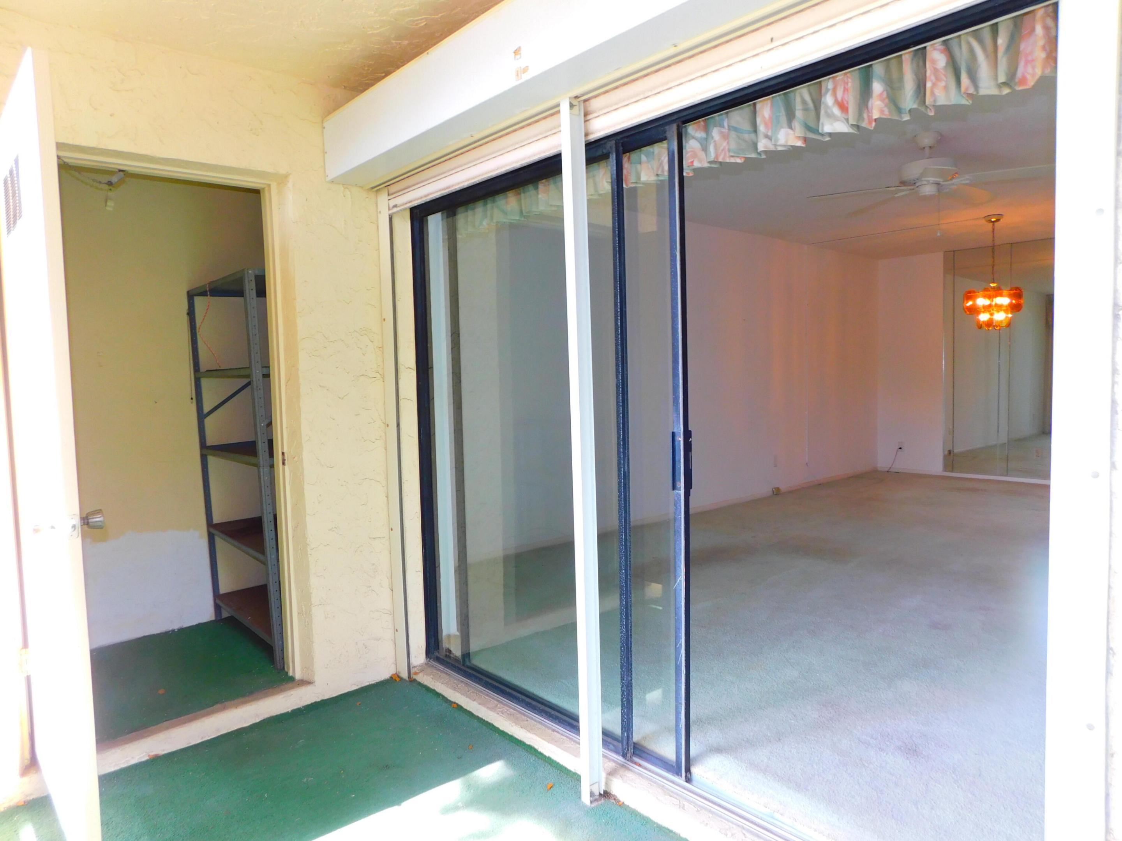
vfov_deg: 58.9
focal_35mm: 23
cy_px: 420
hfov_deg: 73.9
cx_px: 561
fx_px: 745
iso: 125
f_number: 3
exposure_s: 1/30
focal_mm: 4
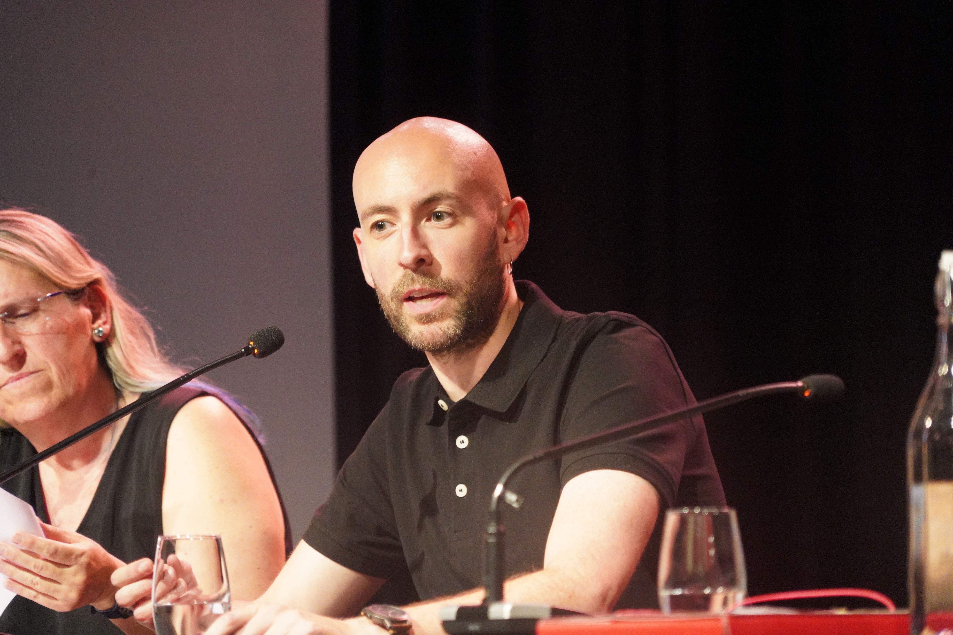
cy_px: 318
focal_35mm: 240
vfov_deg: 5.7
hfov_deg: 8.6
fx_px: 6353
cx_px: 476
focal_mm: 240
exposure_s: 1/125
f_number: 6.3
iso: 12800
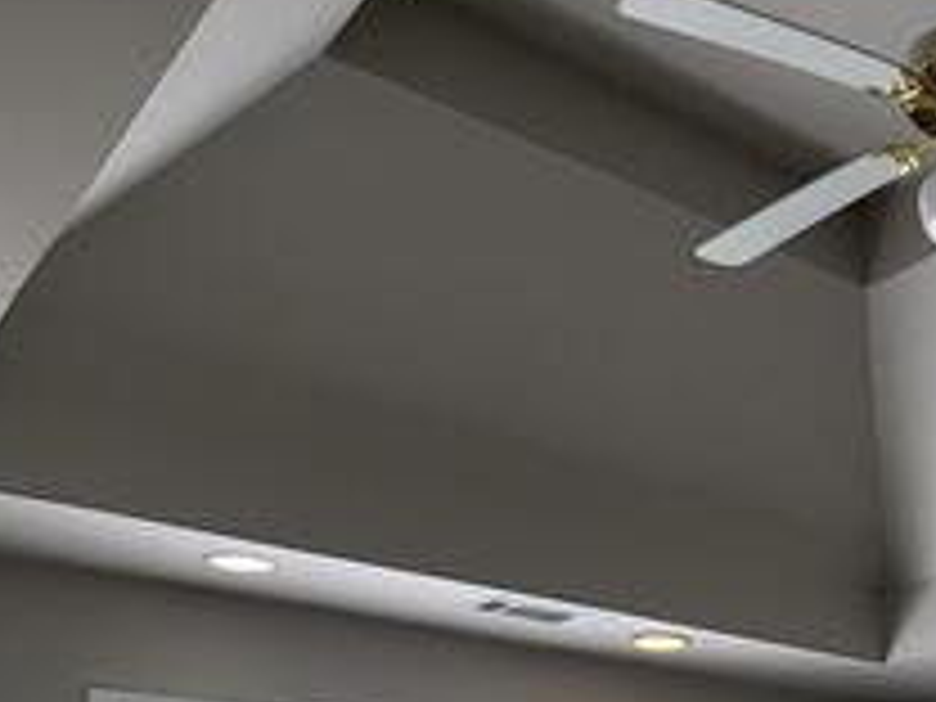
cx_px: 958
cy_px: 994
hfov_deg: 34.4
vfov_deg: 24.1
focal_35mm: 50
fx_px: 1352
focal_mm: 1.74
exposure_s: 1/120
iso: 50
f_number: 2.2
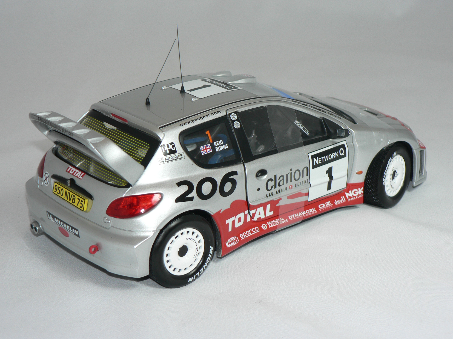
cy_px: 170
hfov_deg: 25.7
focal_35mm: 76
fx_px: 995
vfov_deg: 19.4
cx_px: 226
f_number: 3.2
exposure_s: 1/100
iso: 80
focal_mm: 12.6
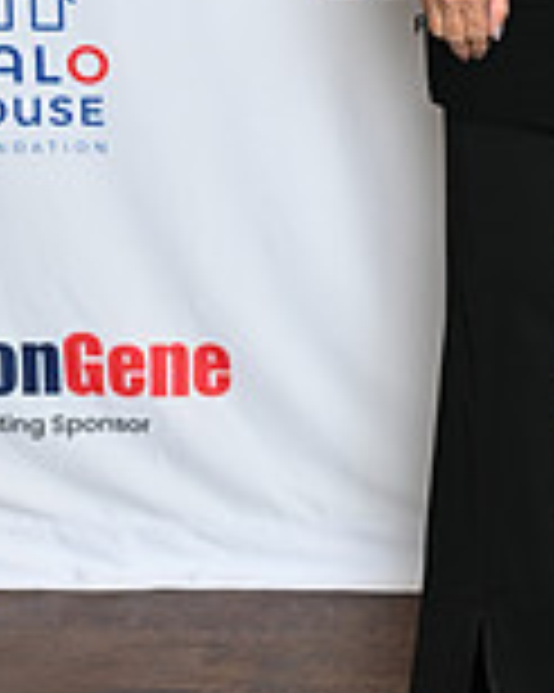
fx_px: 3200
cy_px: -202
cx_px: 808
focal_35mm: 156
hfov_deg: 9.6
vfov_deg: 12.0
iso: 200
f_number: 3.2
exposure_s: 1/80
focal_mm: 44
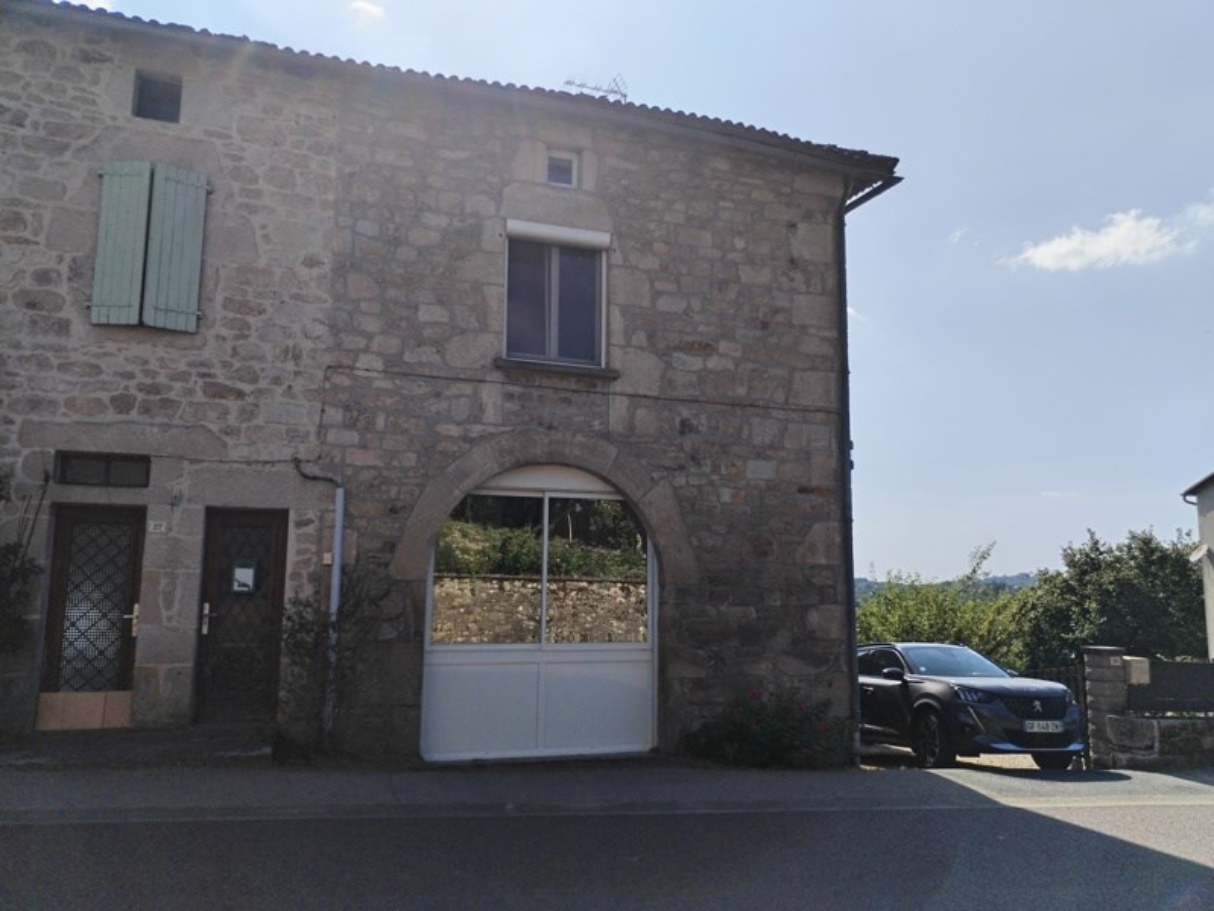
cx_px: 607
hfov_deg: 61.6
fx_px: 1018
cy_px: 456
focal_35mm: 29
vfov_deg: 48.3
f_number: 1.8
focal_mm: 4.75
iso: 100
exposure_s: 1/3153
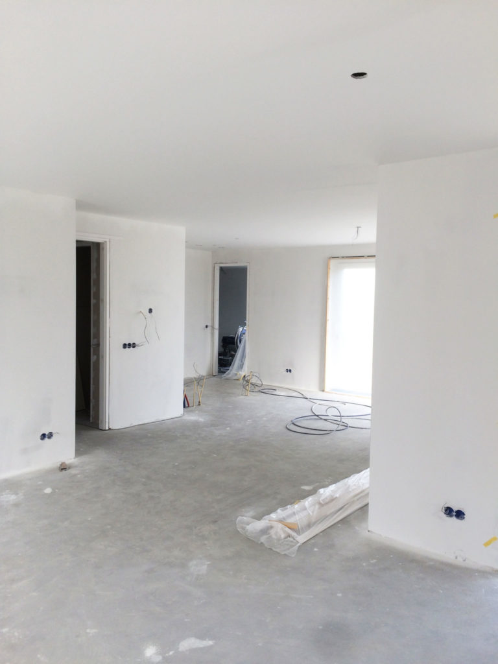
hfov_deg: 48.2
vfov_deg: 61.7
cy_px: 332
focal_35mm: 29
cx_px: 249
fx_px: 556
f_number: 2.2
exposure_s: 1/116
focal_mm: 4.15
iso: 32
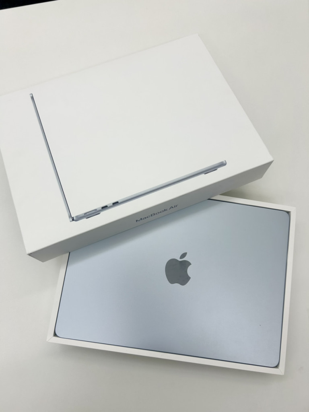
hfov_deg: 53.1
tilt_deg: -81.1
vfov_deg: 67.3
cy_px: 206
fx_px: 309
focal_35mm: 26
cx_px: 154
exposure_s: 1/117
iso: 32
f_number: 1.5
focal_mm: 5.7
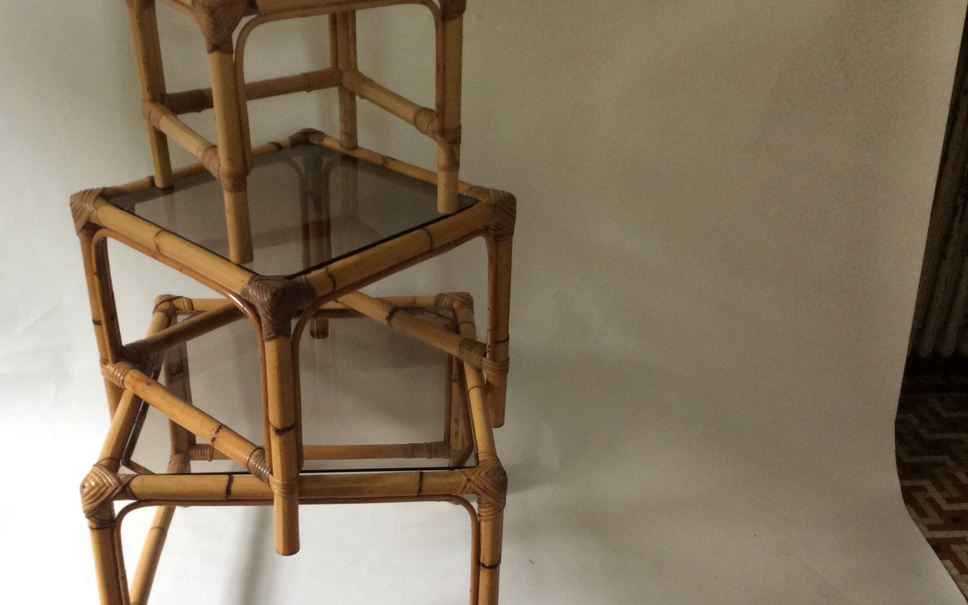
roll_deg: +2.1
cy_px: 314
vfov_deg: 30.5
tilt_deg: -29.5
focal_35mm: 42
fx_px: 1108
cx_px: 388
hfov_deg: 46.9
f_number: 2.4
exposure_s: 1/25
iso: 80
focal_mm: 3.3
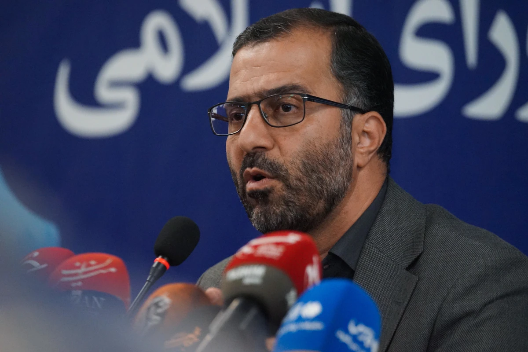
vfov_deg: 4.2
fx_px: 4840
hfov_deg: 6.2
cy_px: 176
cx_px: 264
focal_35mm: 330
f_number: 5.6
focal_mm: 330
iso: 6400
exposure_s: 1/160
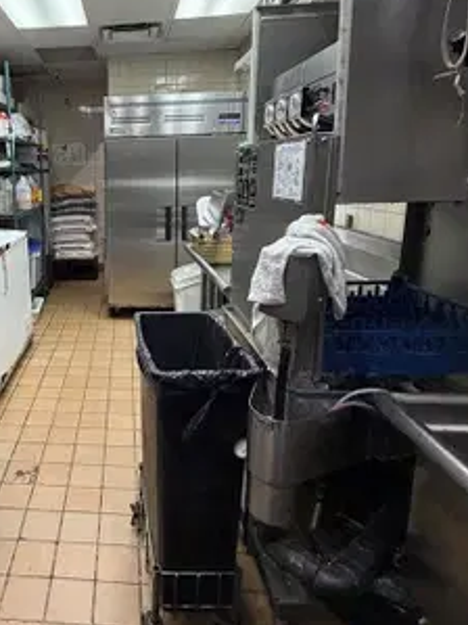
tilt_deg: -10.8
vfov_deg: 68.9
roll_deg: +1.2
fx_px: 451
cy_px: 258
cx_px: 81
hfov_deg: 50.8
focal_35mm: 25
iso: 250
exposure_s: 1/60
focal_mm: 2.22
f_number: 2.2
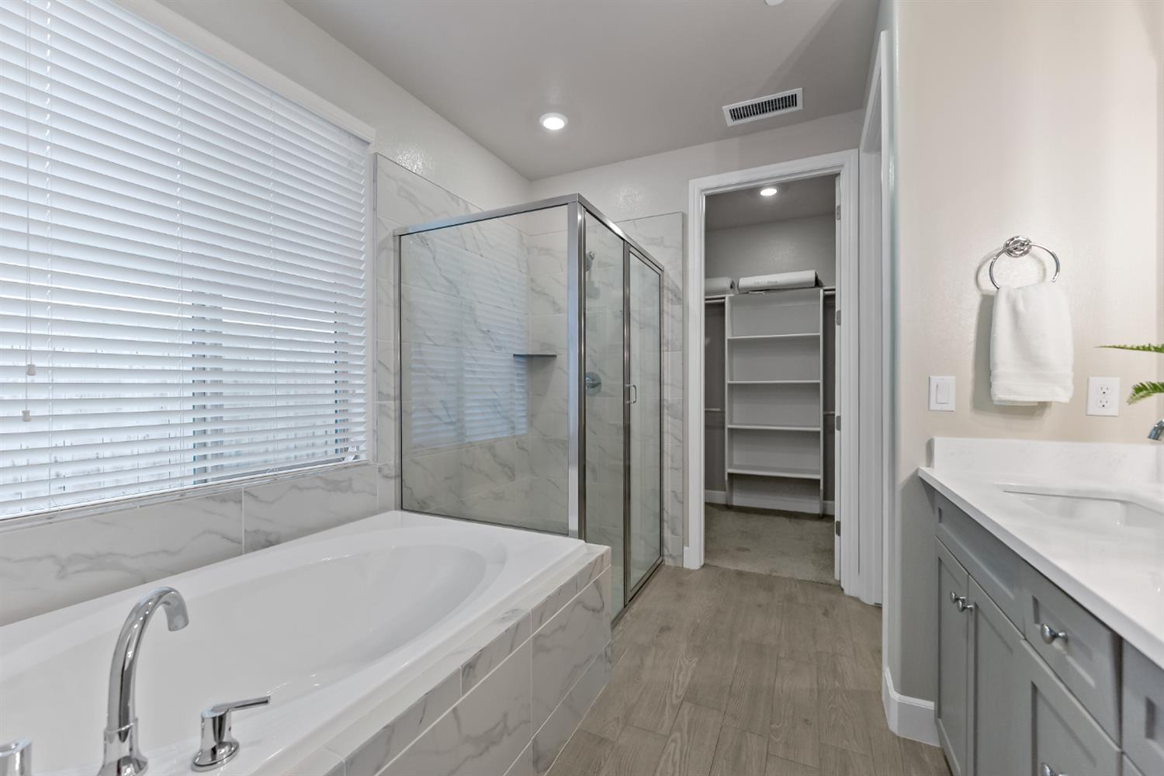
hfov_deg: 104.3
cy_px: 388
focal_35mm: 14
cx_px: 582
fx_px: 453
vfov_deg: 81.2
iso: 640
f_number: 4
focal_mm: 14
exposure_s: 1/160
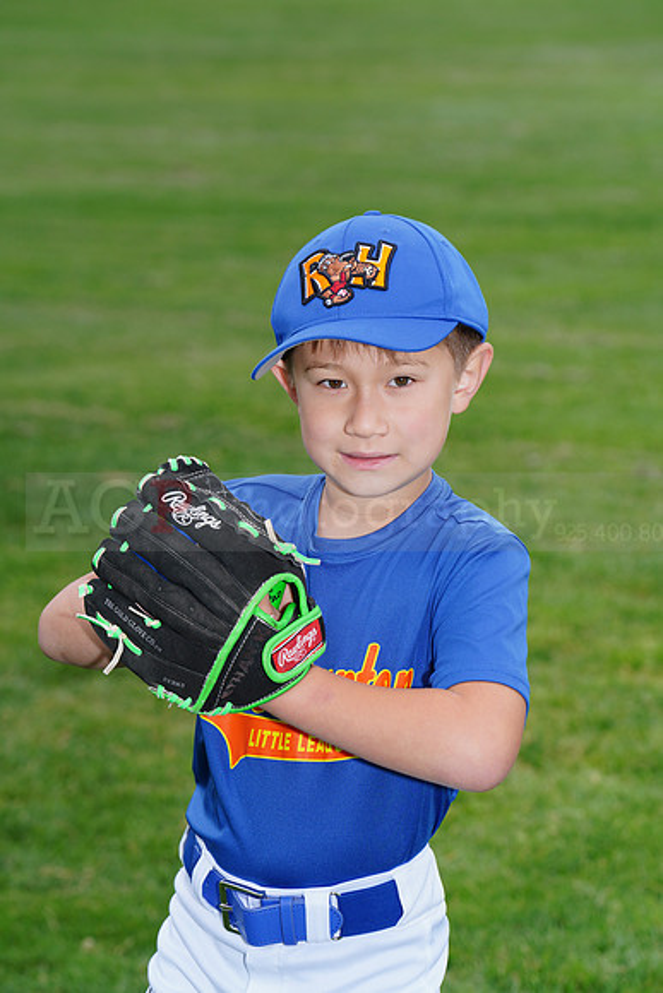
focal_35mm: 179
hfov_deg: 7.7
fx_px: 4942
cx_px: 332
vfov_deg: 11.5
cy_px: 496
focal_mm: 179
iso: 200
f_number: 9
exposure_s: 1/200
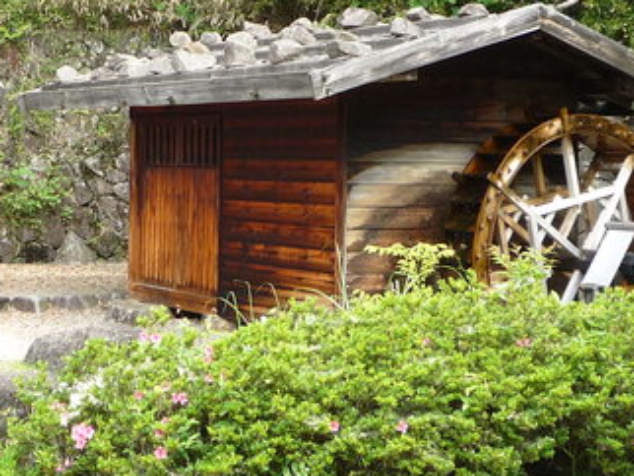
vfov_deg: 20.3
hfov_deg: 26.7
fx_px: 1320
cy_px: 98
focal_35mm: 72
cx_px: 161
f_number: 2.8
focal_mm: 4.4
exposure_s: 1/160
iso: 100
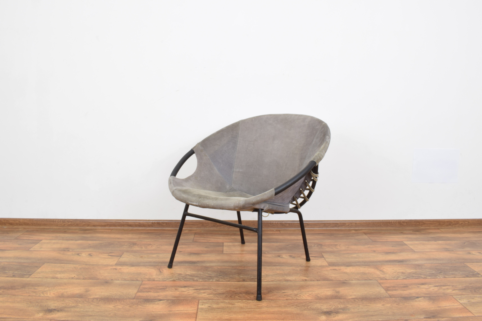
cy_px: 160
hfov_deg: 61.9
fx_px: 402
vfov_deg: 43.6
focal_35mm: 30
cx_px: 241
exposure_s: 5
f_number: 22
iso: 100
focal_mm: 20
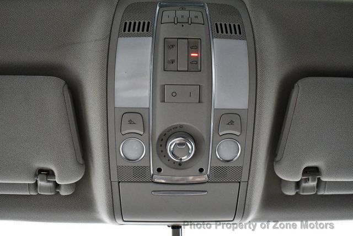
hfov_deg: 53.1
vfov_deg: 36.9
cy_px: 118
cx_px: 176
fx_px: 353
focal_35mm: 36
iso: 5600
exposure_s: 1/60
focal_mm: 18
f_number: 3.5
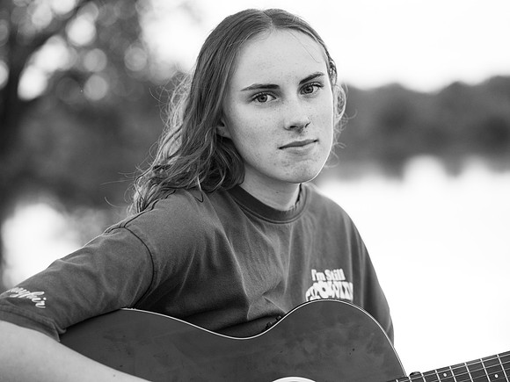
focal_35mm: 92
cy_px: 191
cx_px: 255
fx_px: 1355
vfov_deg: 16.1
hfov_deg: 21.3
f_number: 2.8
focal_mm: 85
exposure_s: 1/200
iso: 2500
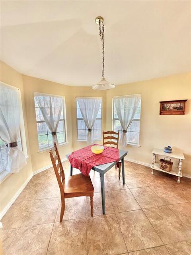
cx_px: 96
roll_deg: +1.3
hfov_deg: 85.7
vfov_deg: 102.1
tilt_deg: -8.9
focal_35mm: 14
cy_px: 128
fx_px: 103
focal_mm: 2.22
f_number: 2.2
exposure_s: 1/120
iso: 250
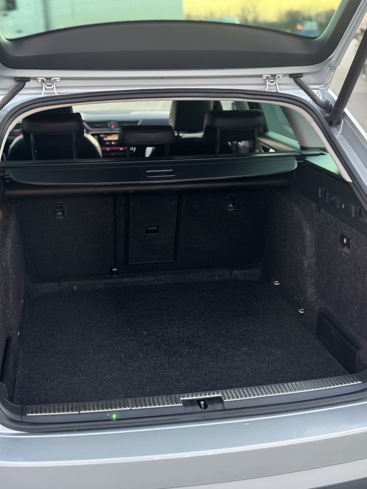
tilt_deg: -16.3
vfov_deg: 39.7
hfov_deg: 30.3
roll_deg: +0.0
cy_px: 244
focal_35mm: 48
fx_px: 679
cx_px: 184
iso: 800
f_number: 1.78
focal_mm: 6.76
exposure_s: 1/19
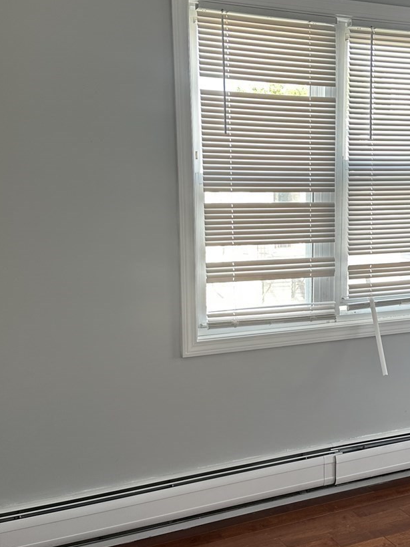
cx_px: 286
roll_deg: -0.2
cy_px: 293
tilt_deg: -7.1
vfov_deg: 42.1
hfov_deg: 31.8
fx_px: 711
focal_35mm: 45
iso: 80
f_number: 1.78
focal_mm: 6.86
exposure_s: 1/120
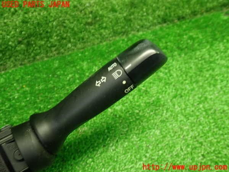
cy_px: 86
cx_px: 114
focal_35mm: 32
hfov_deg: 56.8
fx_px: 212
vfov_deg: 44.2
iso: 320
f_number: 2.4
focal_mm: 5.79
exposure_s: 1/30
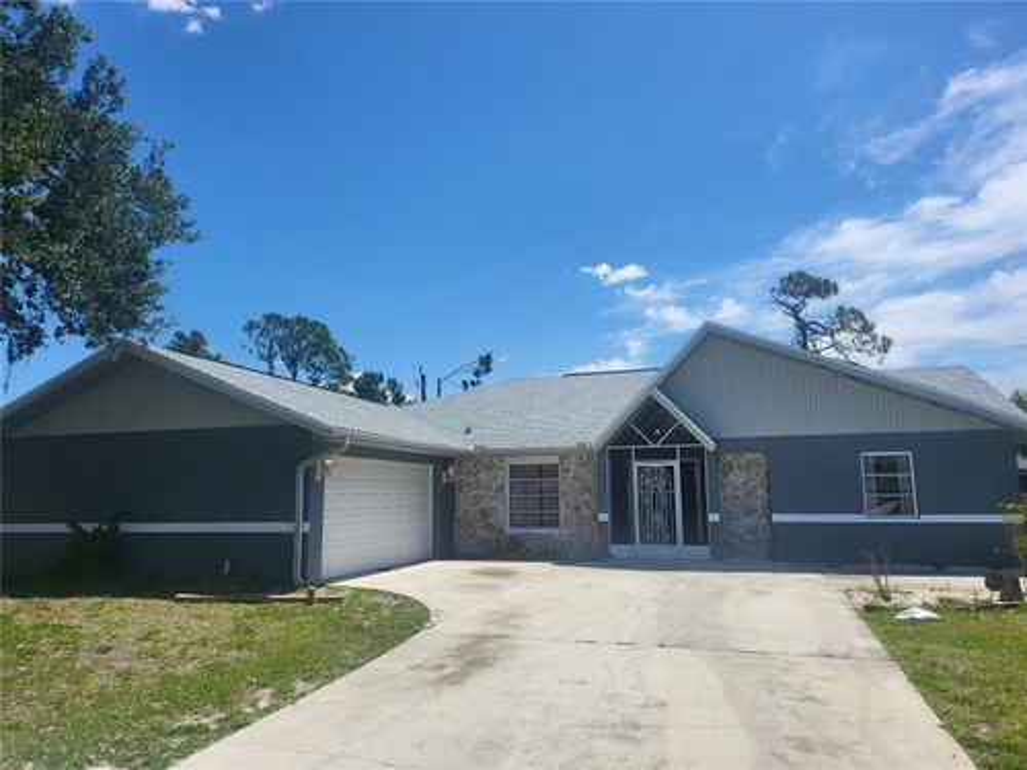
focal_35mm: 24
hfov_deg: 71.6
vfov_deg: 56.8
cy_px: 385
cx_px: 514
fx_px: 712
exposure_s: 1/3001
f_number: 1.8
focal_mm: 5
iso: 40
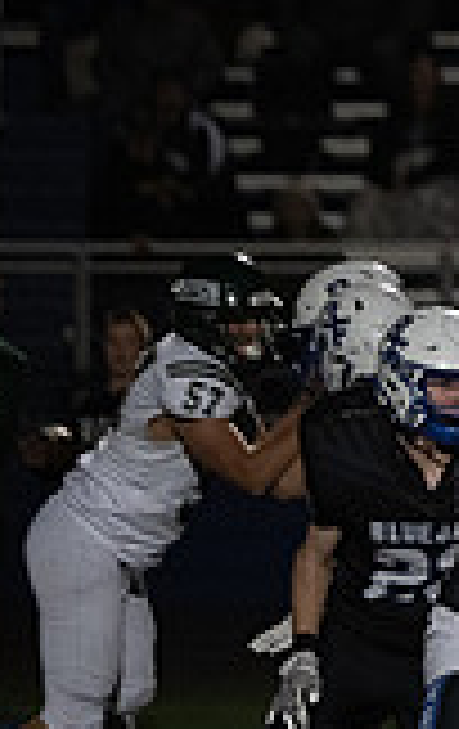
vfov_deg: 2.9
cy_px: 281
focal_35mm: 728
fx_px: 14494
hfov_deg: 1.8
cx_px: 1210
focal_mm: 200
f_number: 2.8
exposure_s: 1/1600
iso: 5000
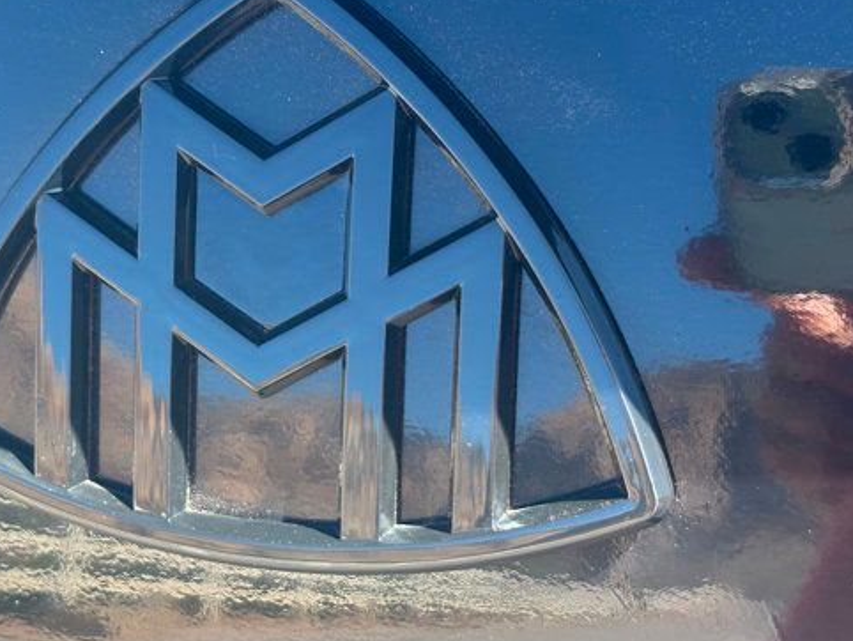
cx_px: 292
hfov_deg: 28.0
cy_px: 289
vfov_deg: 21.3
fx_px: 1701
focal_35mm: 69
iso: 32
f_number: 1.6
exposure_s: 1/206
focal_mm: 5.96
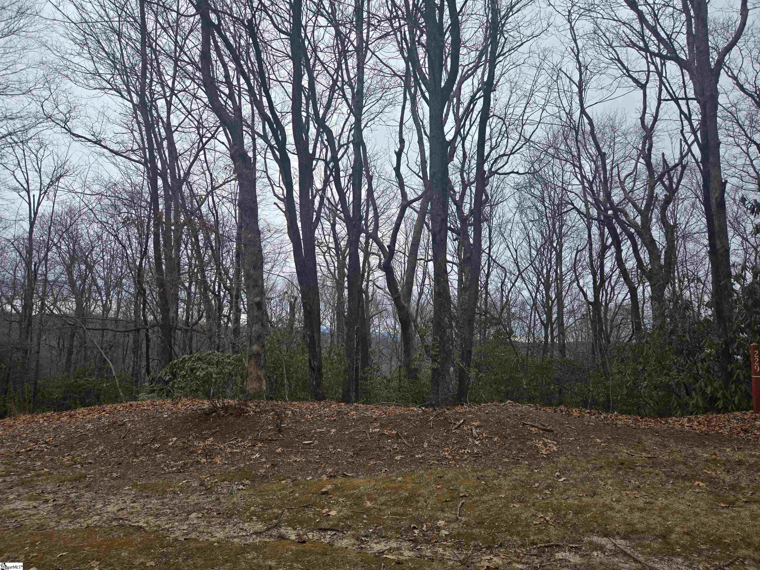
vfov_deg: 58.9
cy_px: 285
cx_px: 380
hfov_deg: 73.9
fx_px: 505
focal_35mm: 23
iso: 25
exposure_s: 1/572
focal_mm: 5.4
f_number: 1.8
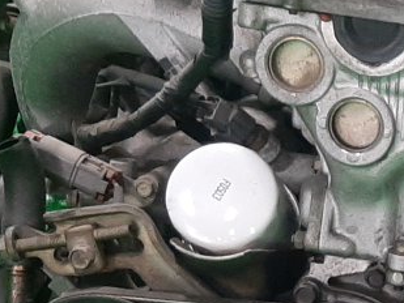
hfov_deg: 15.1
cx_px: 603
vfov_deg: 12.0
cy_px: 366
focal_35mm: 121
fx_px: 1413
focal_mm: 3.93
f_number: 1.7
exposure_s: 1/50
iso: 176
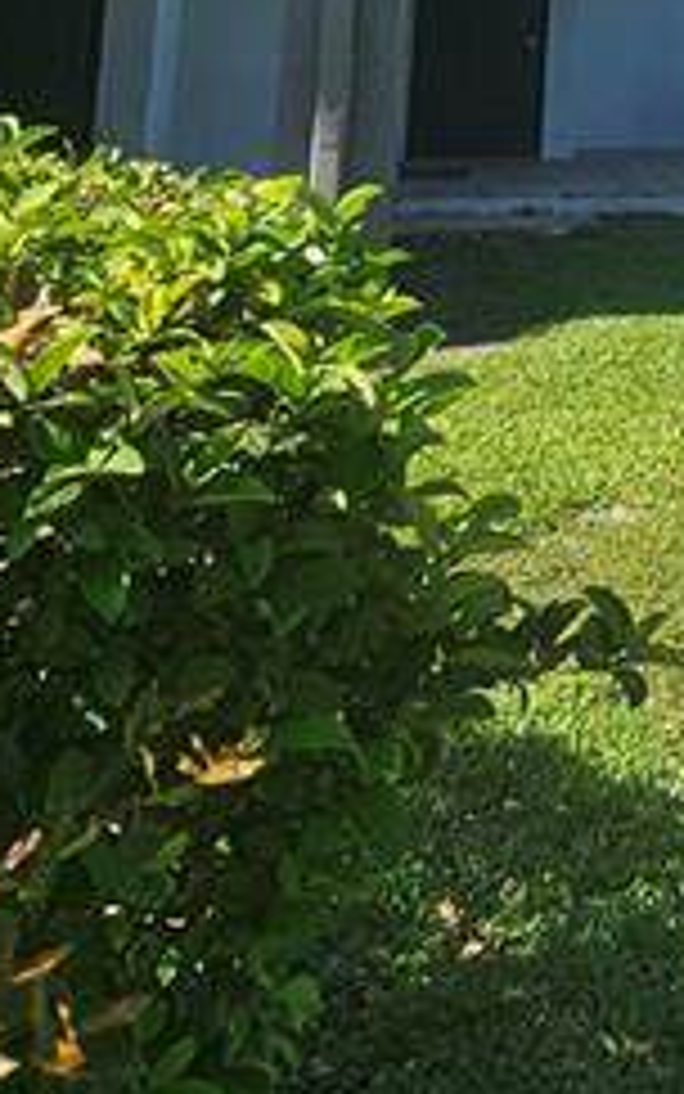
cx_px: 1382
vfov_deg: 29.8
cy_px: -234
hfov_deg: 16.7
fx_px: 1729
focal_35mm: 58
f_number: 2.2
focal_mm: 2.2
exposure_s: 1/2027
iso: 50
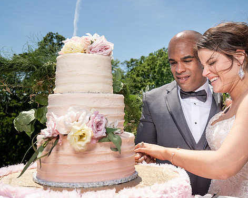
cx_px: 152
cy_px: 95
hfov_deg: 42.7
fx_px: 315
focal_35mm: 43
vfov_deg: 34.8
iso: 50
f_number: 7.1
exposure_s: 1/250
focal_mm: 35
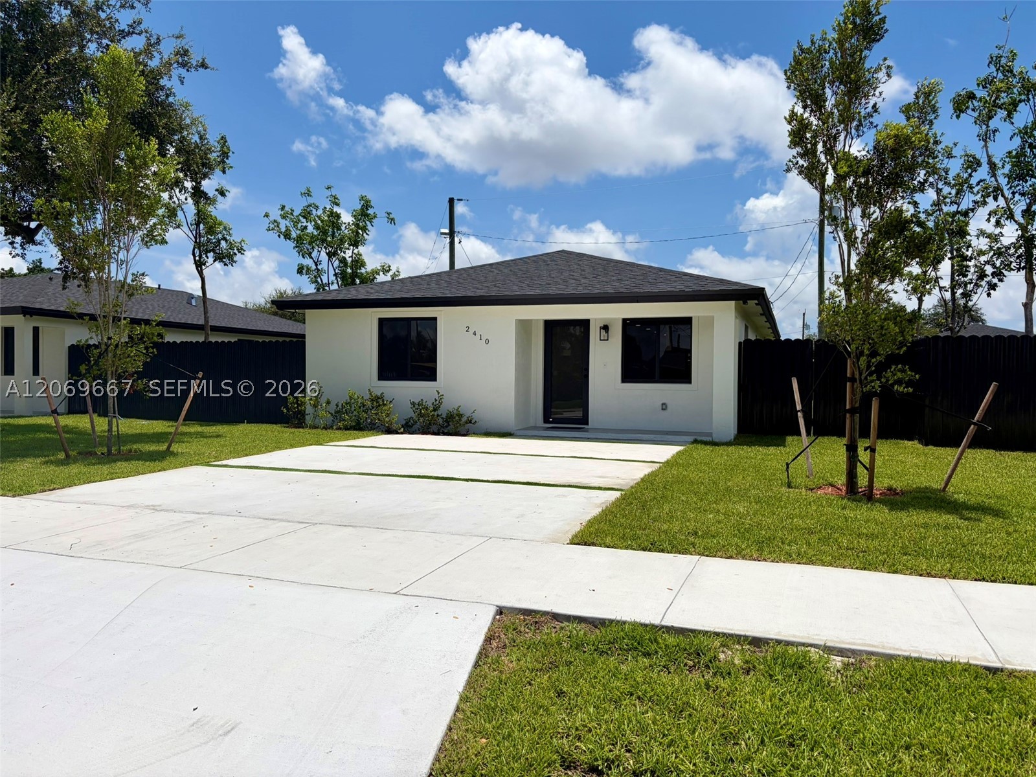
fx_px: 778
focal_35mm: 26
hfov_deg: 67.3
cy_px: 388
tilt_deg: -0.3
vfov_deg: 53.1
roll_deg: +0.1
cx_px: 518
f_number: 1.6
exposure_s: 1/10101
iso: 50
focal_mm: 5.96
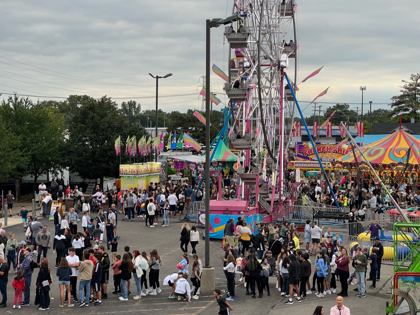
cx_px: 210
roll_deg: -0.5
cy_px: 158
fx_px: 934
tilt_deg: -1.6
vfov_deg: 19.1
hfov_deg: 25.3
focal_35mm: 77
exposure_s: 1/99
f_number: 2.8
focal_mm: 9
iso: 40
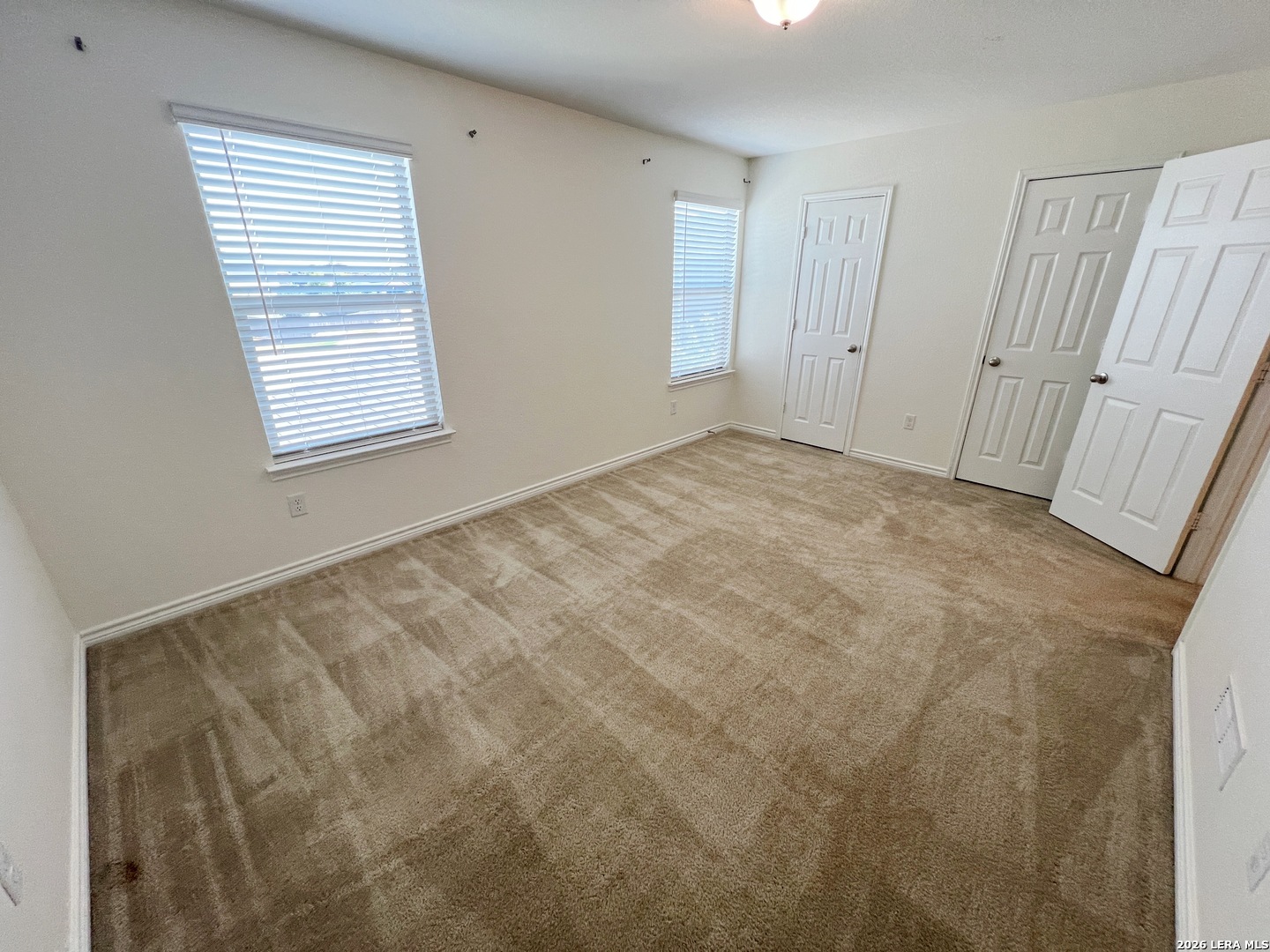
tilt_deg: -22.4
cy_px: 476
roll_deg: -0.6
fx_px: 477
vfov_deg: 89.9
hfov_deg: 106.2
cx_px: 635
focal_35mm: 13
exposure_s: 1/120
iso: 160
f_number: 1.8
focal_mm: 1.57
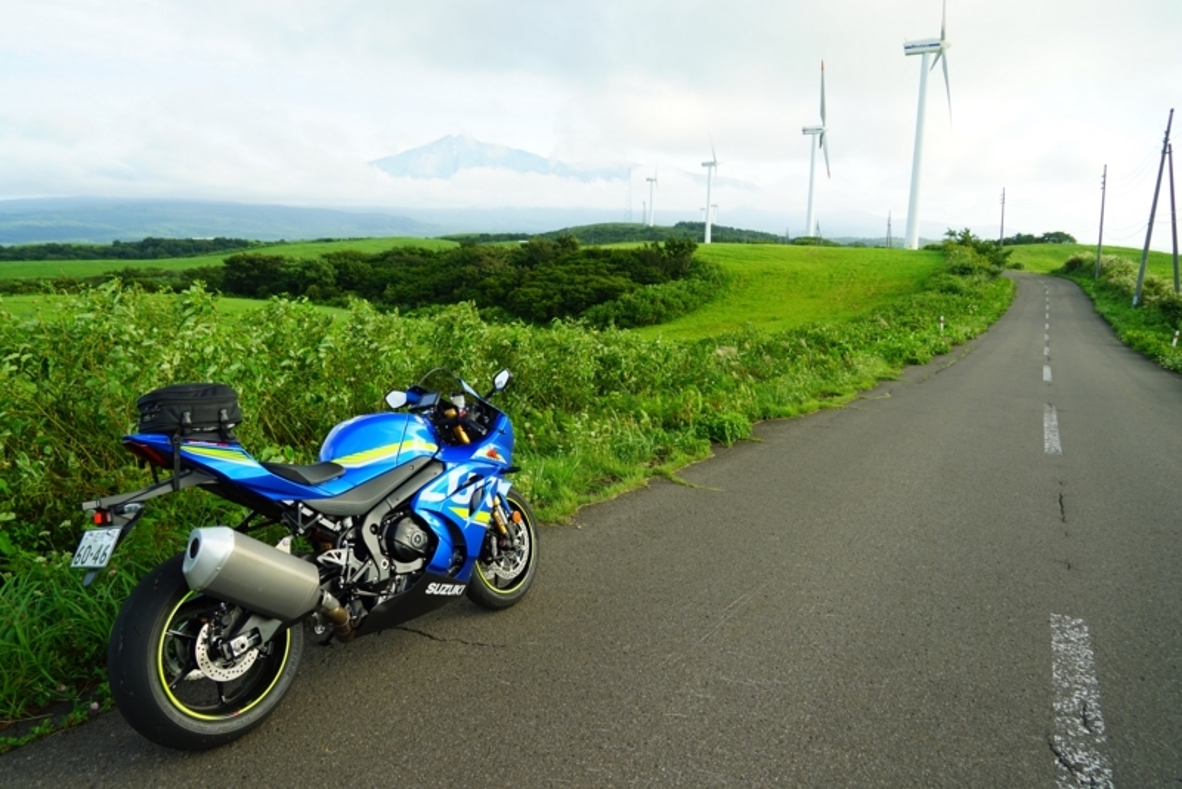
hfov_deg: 73.7
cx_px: 591
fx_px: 788
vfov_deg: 53.2
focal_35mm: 24
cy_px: 394
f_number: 5.6
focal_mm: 24
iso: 100
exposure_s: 1/80
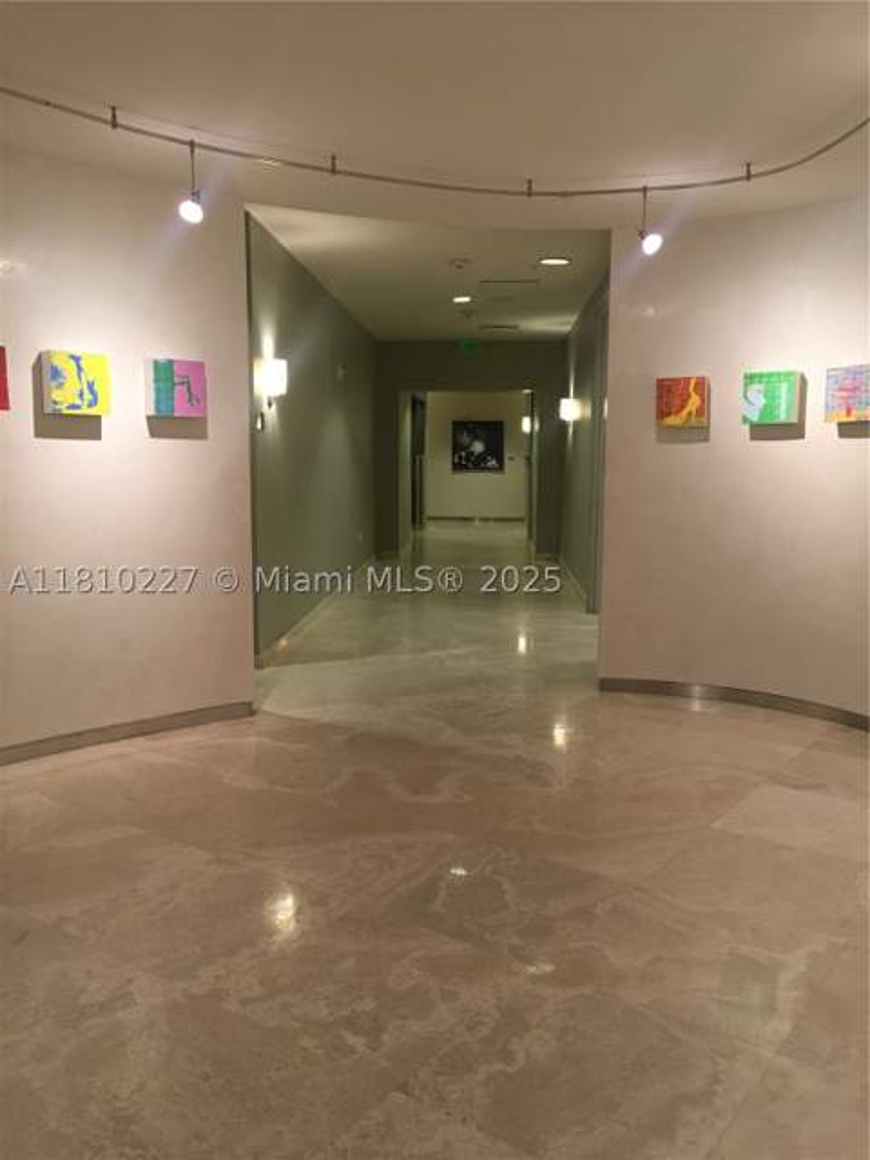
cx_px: 435
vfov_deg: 61.7
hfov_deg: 48.2
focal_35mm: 29
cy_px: 580
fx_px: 972
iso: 100
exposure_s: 1/30
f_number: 2.2
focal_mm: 4.15
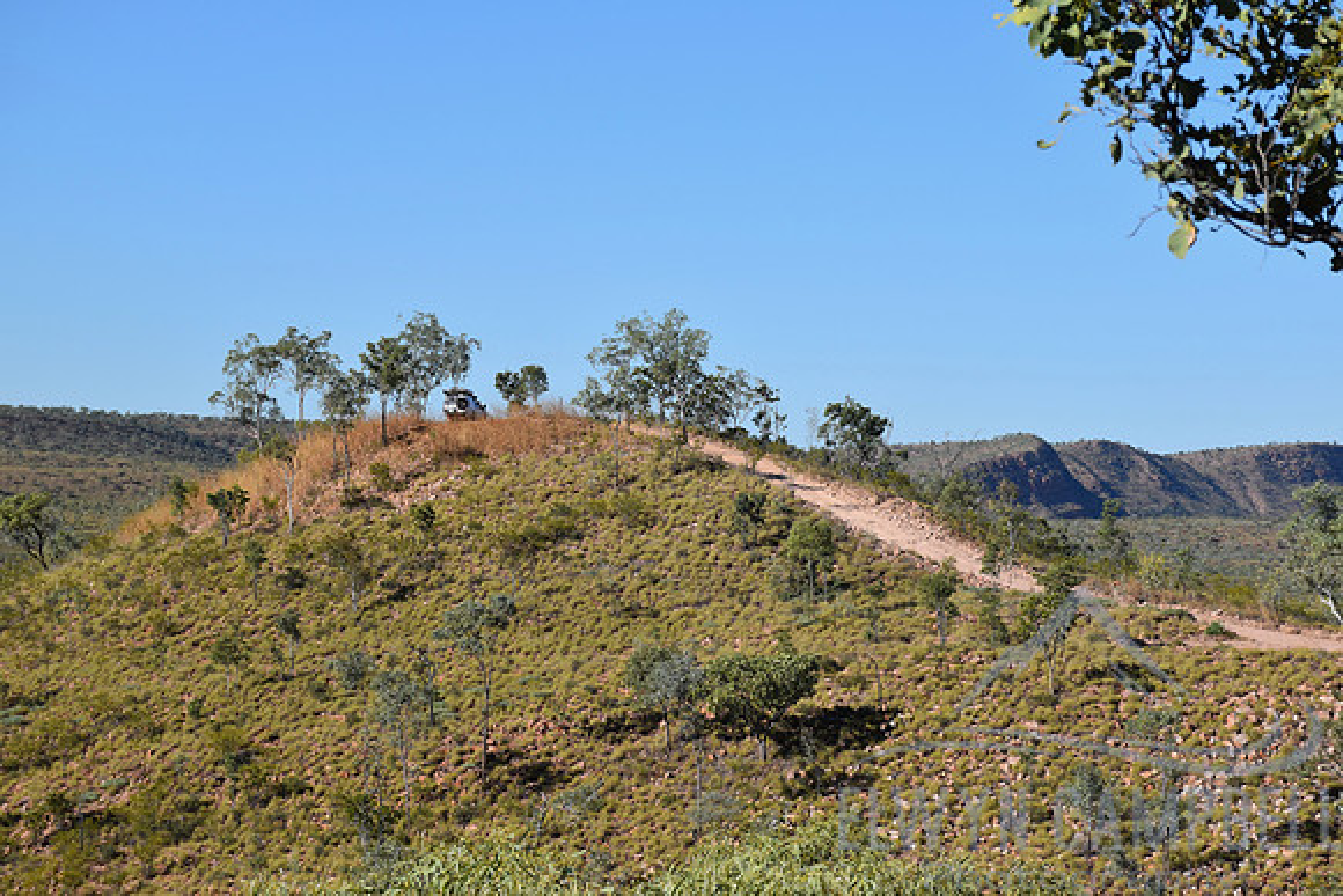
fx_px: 4198
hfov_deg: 18.2
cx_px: 672
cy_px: 448
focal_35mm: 112
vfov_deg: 12.2
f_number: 10
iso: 200
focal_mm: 75
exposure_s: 1/400
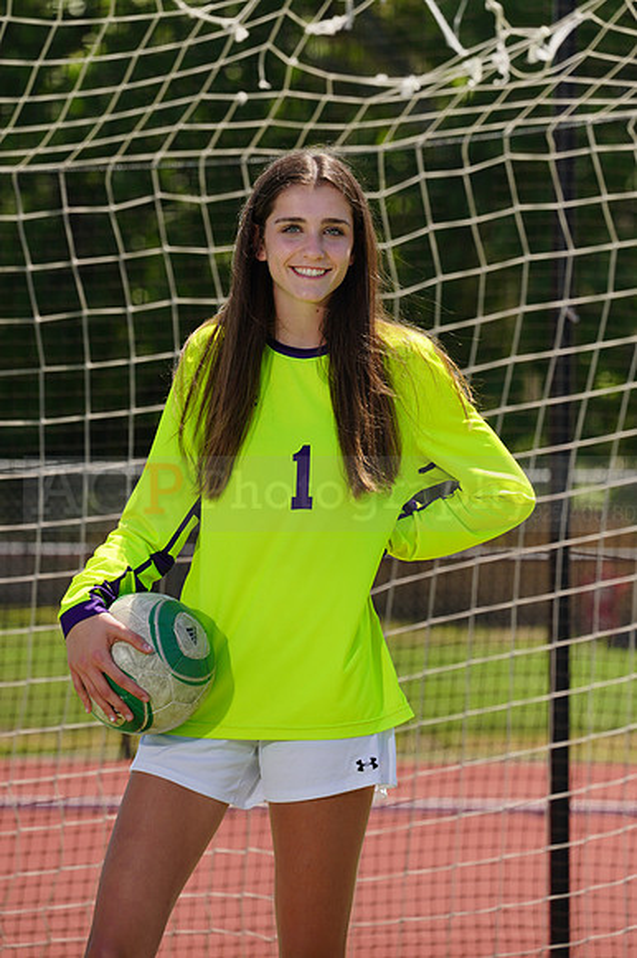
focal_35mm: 376
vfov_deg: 5.5
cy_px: 479
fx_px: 9991
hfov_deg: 3.7
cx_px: 318
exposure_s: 1/250
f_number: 13
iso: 200
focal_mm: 376
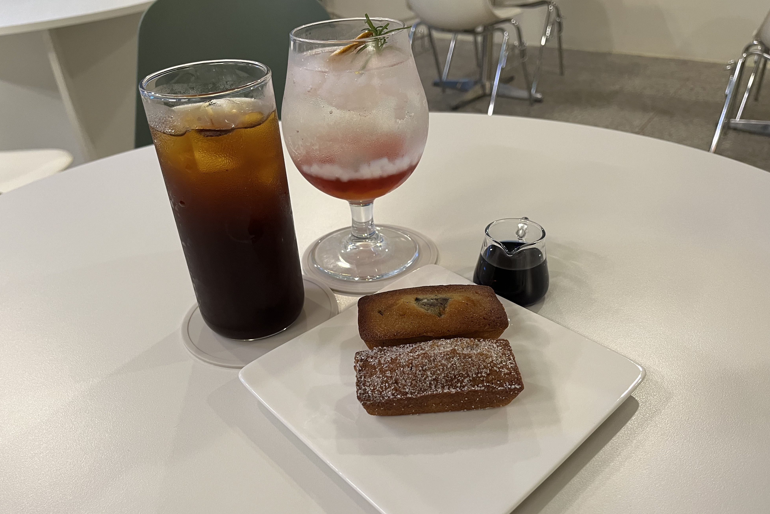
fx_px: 599
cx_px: 382
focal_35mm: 28
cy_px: 293
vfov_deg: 46.3
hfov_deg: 65.5
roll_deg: +2.5
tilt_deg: -34.6
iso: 160
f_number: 1.6
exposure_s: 1/60
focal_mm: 5.1
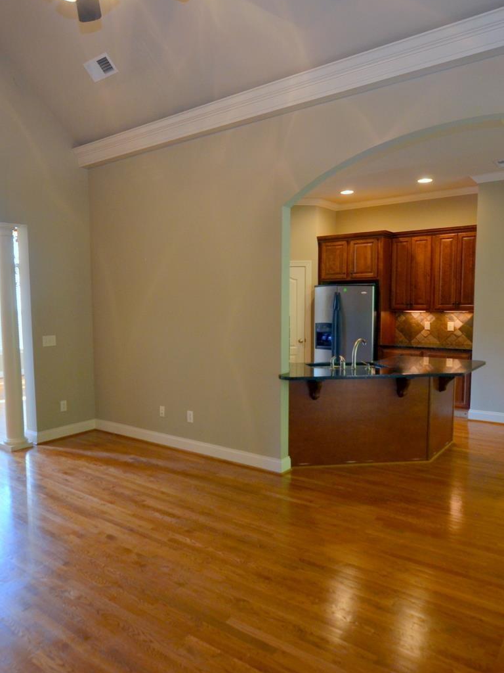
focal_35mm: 25
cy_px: 338
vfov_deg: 69.9
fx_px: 480
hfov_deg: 54.9
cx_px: 200
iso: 400
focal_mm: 11
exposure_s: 1/60
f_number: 4
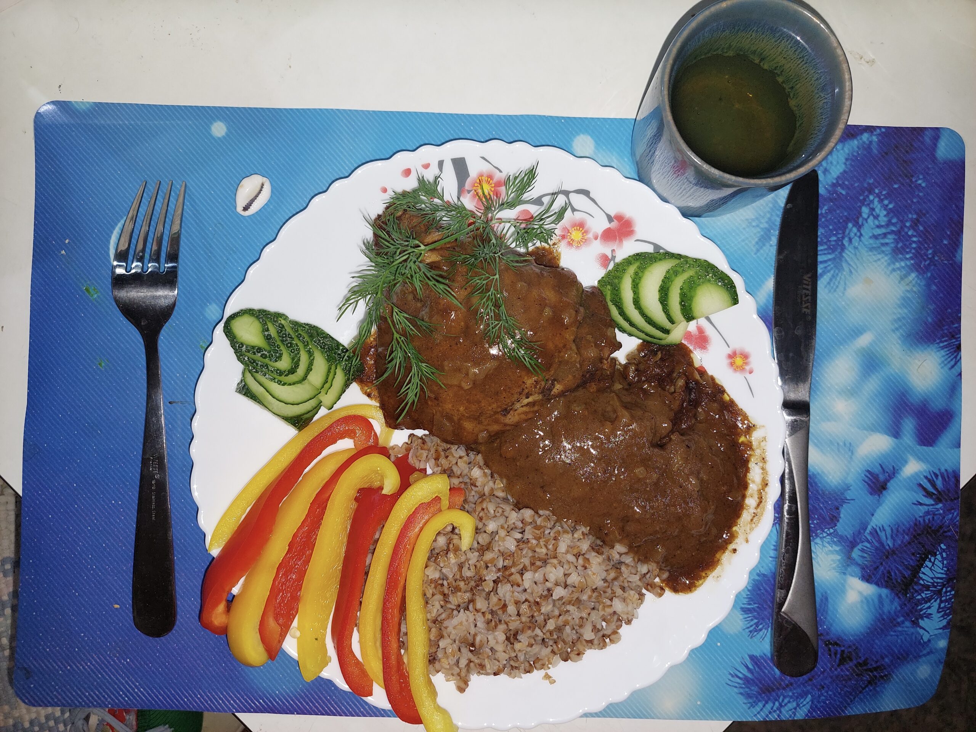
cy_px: 366
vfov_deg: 56.8
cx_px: 488
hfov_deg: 71.6
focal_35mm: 24
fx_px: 677
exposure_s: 1/100
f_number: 1.8
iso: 100
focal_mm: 5.23
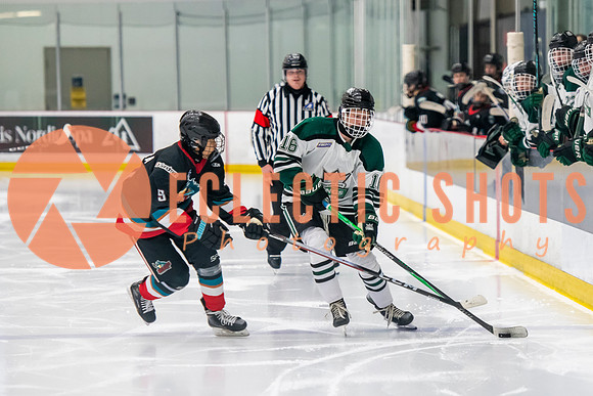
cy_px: 251
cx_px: 361
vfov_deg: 6.7
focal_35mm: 206
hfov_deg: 10.0
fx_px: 3394
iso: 2000
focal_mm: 145
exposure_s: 1/640
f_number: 3.2
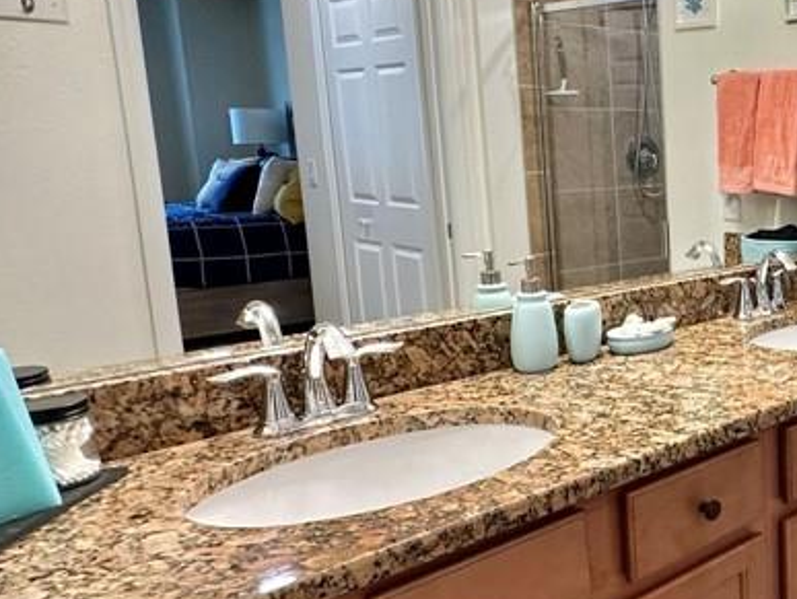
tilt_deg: -9.6
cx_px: 906
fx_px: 853
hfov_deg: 39.4
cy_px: 266
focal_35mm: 37
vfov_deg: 38.7
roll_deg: -0.2
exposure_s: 1/120
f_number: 2.2
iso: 200
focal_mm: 2.22
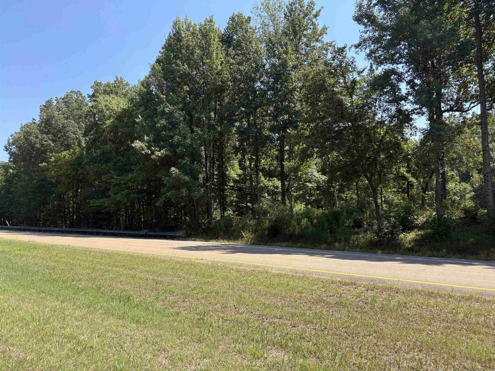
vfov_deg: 53.1
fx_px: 372
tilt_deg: +8.8
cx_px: 248
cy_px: 186
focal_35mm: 26
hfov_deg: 67.3
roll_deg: +1.2
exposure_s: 1/1287
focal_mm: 5.96
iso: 50
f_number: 1.6
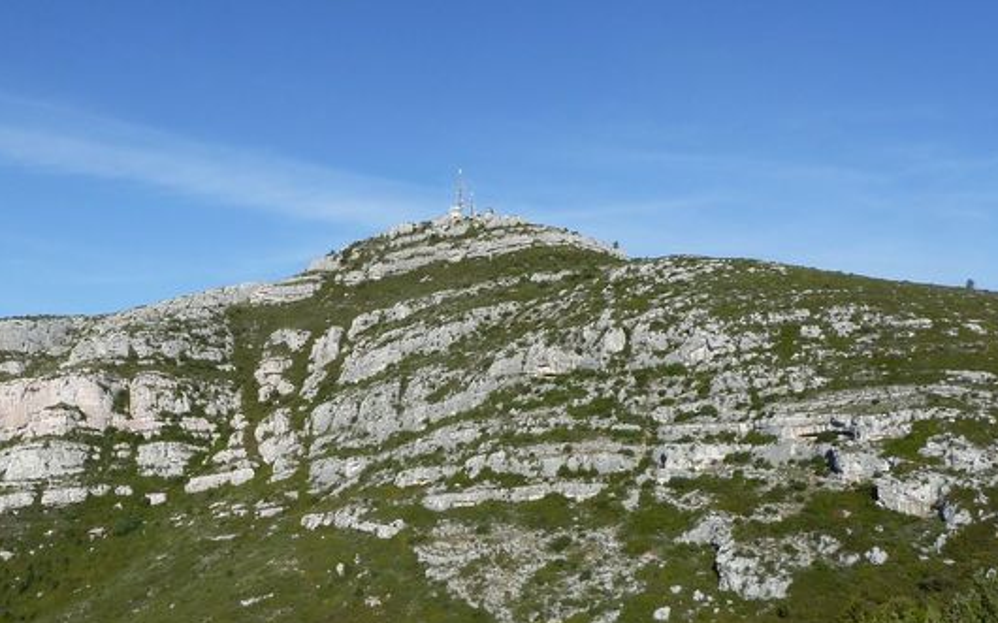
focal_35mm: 40
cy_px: 352
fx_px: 1088
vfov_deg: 31.9
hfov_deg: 48.4
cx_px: 326
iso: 80
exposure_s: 1/500
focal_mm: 4.1
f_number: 5.6
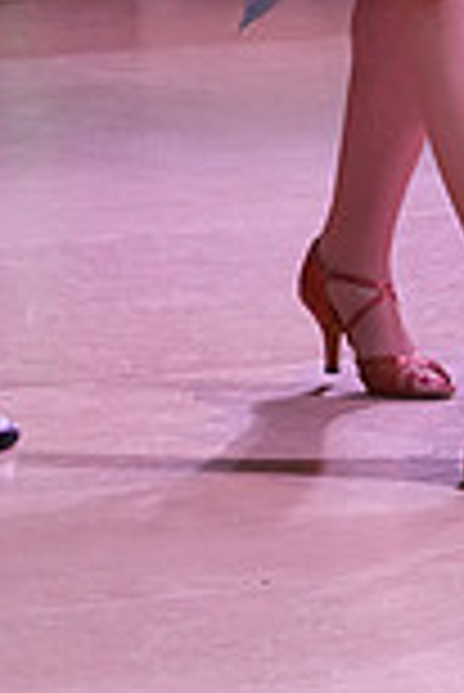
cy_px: -544
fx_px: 6597
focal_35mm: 342
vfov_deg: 5.9
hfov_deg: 4.0
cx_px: 65
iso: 3200
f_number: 8
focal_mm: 91
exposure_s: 1/250
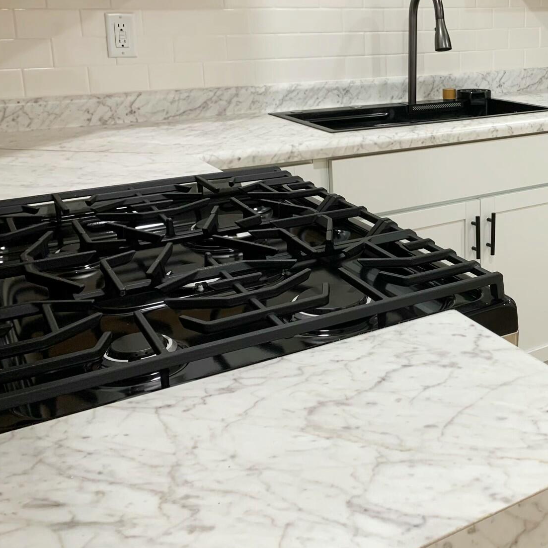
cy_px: 188
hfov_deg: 37.5
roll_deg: +0.2
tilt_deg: -14.2
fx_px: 752
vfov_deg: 39.6
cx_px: 488
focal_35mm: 42
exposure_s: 1/60
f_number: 1.8
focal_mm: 4.25
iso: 80
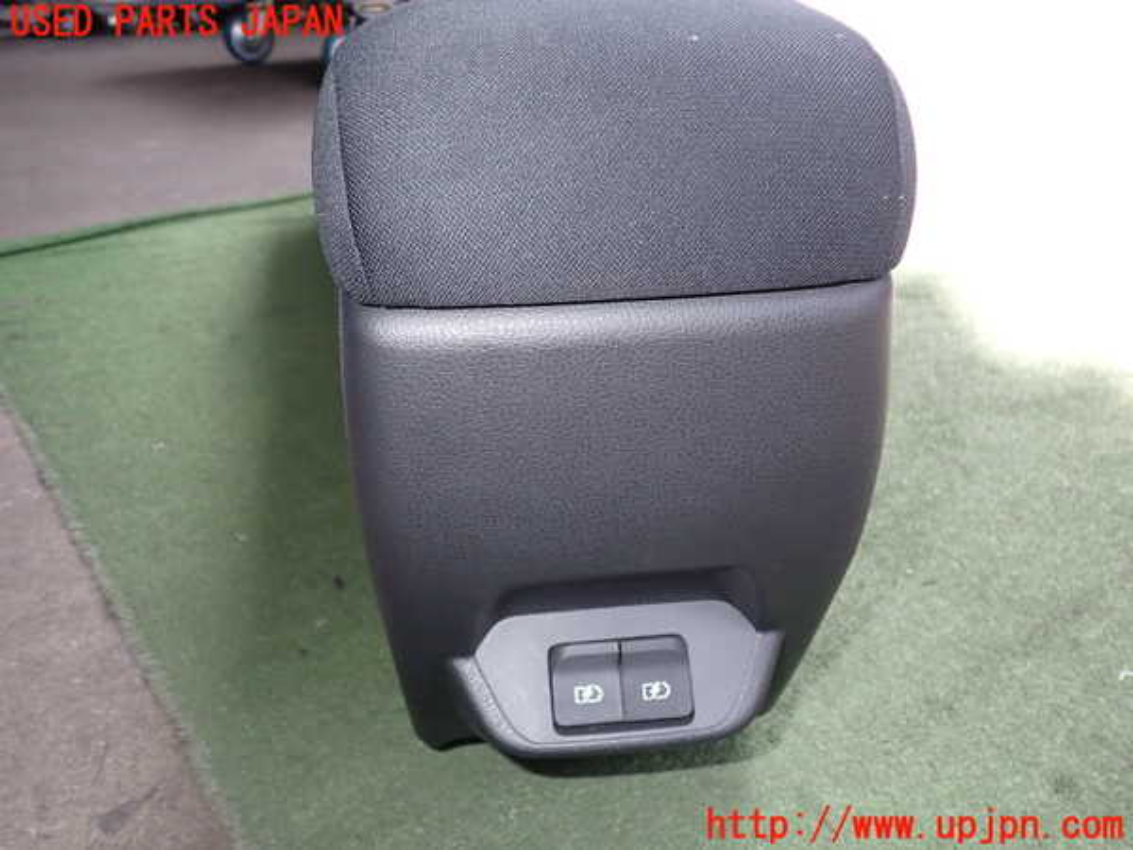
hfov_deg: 60.0
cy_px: 425
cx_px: 566
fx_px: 982
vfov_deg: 46.8
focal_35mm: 30
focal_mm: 5.4
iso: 200
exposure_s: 1/30
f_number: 6.3
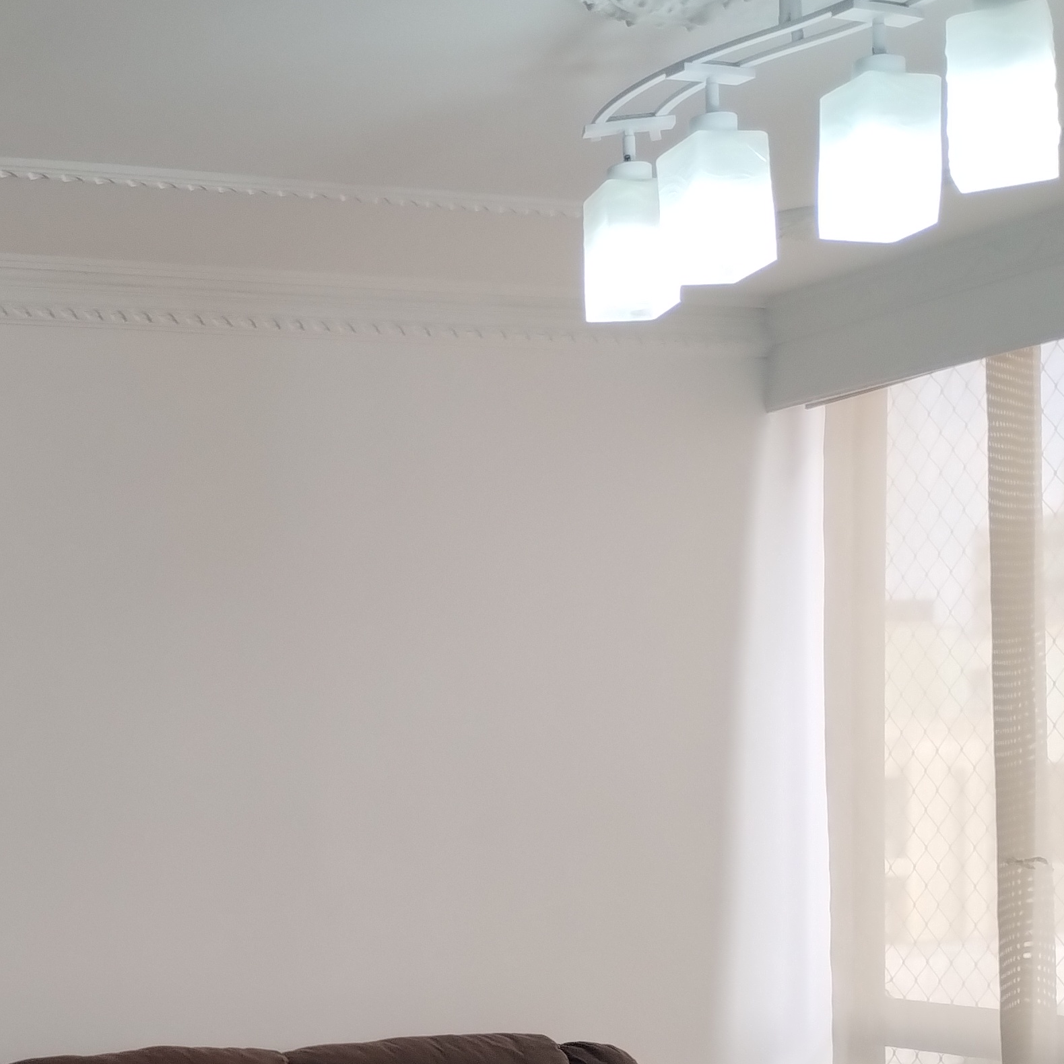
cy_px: 933
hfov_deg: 25.5
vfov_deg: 26.1
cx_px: -16
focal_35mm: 64
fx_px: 2226
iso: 163
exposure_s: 1/40
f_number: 1.8
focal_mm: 4.27
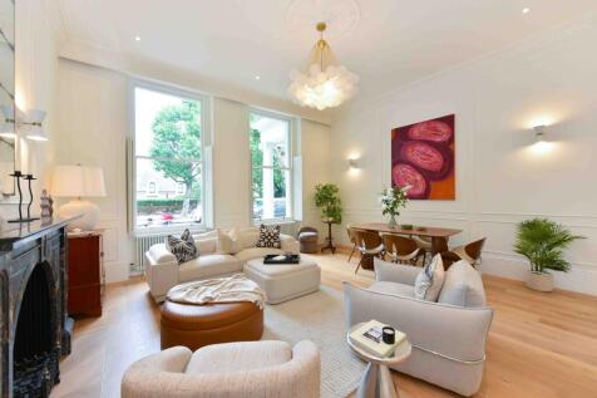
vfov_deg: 81.2
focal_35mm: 14
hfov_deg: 104.3
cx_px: 298
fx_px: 232
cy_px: 199
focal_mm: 14
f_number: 9
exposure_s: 1/15
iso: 250
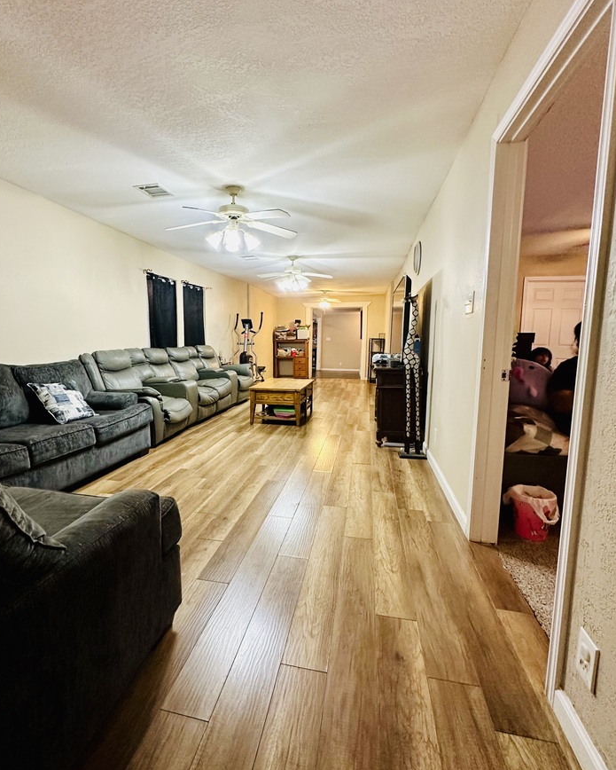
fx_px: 387
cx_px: 275
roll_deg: -0.1
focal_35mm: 17
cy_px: 385
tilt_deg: -5.7
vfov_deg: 89.6
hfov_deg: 76.7
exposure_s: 1/60
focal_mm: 2.22
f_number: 2.2
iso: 400
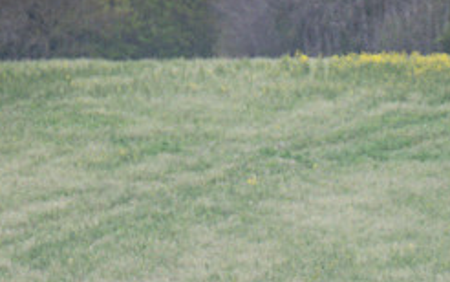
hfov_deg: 1.5
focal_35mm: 1430
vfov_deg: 0.9
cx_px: 613
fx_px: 17545
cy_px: 473
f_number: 4
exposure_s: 1/2000
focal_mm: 230
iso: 400
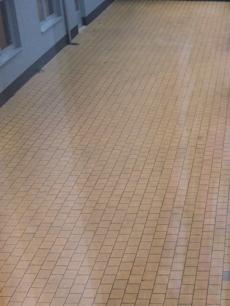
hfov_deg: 21.7
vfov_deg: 30.2
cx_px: 258
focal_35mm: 64
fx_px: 567
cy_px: 120
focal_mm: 3.85
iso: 80
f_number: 2.8
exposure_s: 1/603
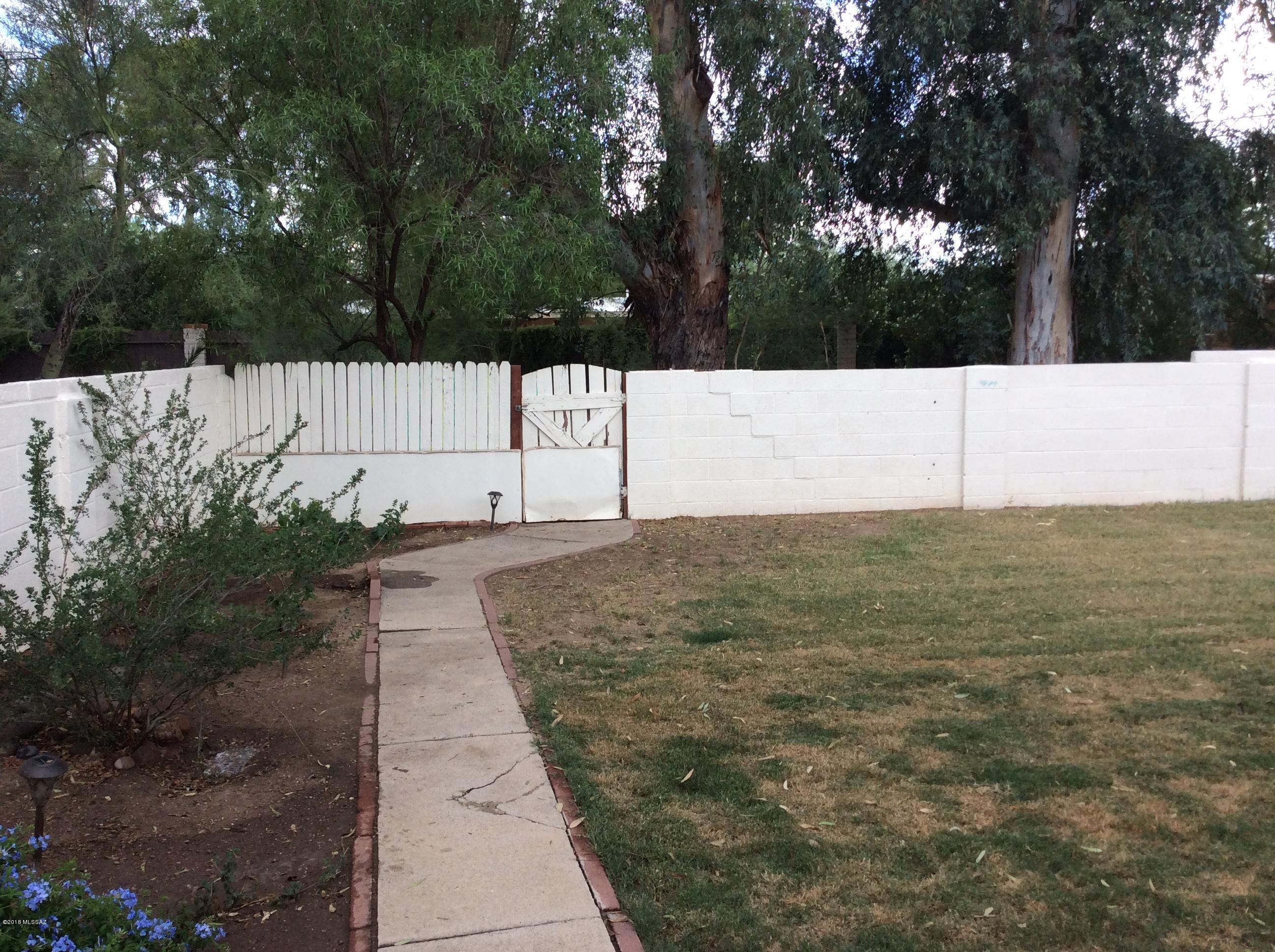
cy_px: 476
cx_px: 638
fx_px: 1177
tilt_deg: -6.9
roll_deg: -0.2
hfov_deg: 56.9
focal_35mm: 32
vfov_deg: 44.1
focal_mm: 3.3
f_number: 2.4
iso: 32
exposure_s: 1/312
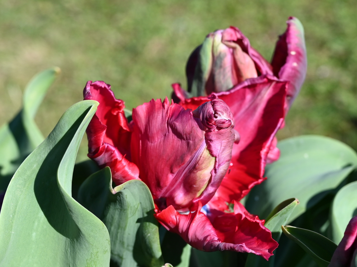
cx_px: 194
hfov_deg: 34.9
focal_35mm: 55
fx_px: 567
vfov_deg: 26.6
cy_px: 134
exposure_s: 1/1600
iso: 640
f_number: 8
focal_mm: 50
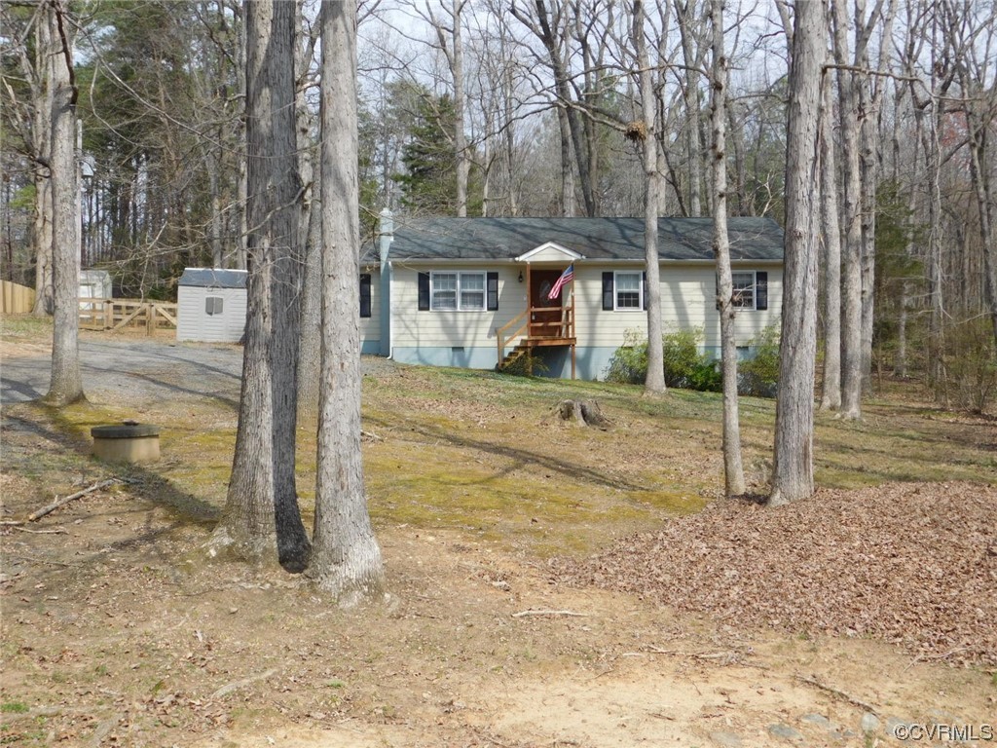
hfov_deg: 37.5
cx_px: 498
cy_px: 374
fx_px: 1469
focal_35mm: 51
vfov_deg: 28.6
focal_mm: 9
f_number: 3.8
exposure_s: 1/800
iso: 125
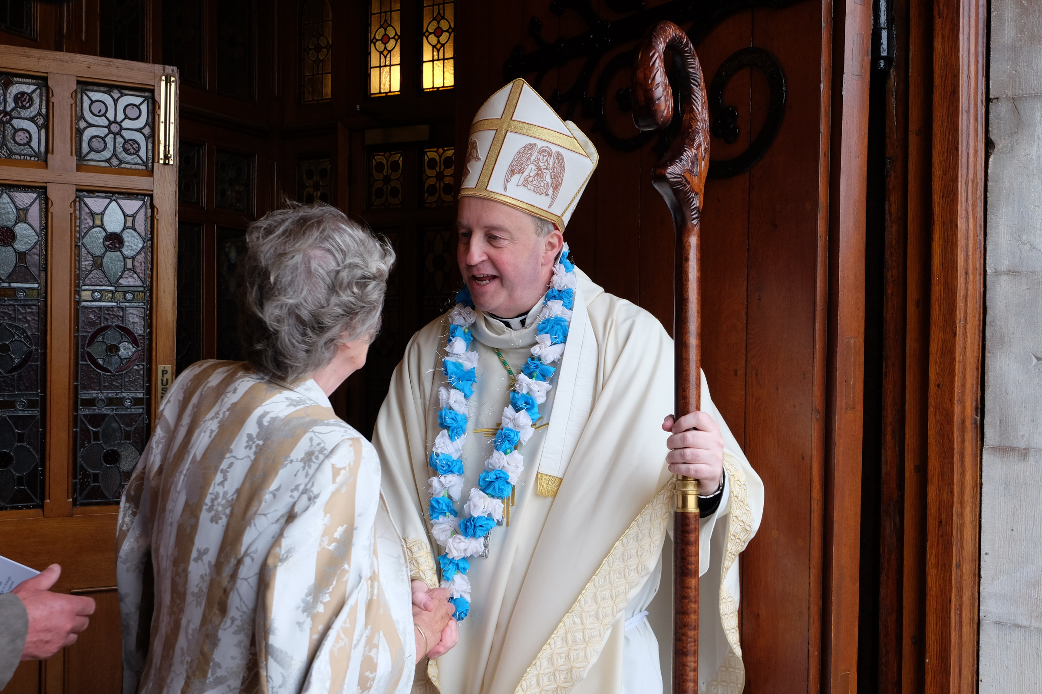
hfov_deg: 54.4
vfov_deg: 37.9
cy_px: 347
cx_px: 521
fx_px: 1013
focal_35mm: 35
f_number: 5
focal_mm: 23.2
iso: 640
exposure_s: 1/100
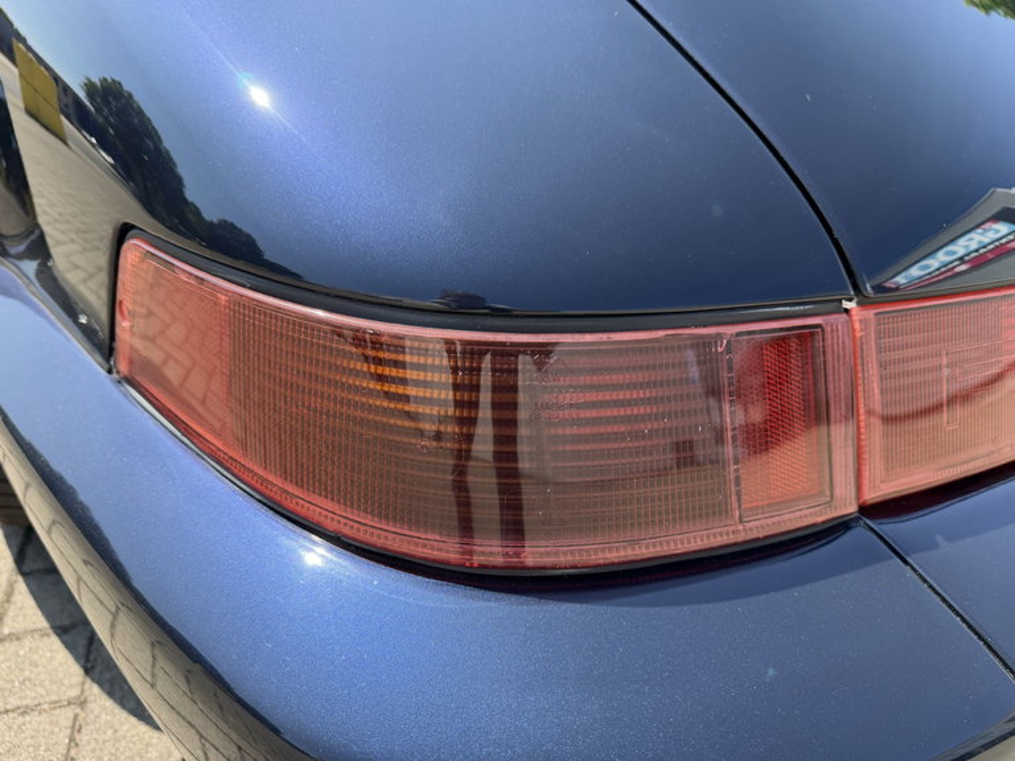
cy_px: 380
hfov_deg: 71.6
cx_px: 508
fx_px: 704
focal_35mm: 24
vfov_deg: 56.8
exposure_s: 1/1230
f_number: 1.78
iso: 100
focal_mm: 6.76
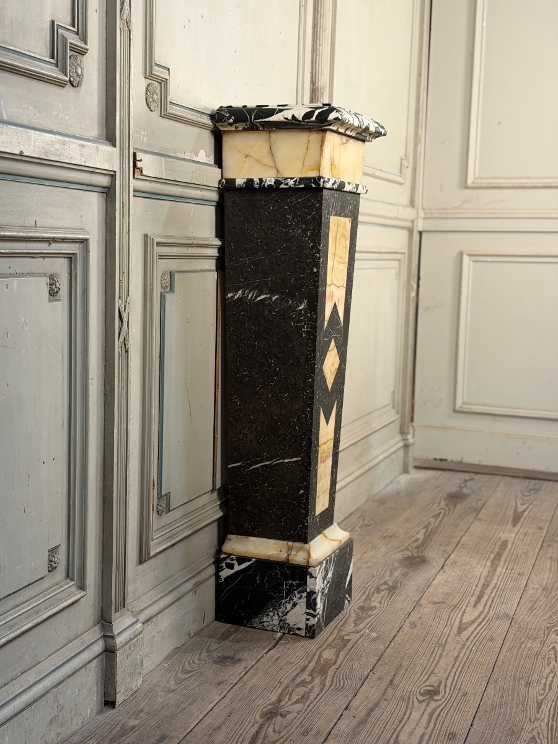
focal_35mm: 48
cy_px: 372
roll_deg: -0.6
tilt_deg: -6.7
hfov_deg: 30.3
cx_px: 279
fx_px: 1032
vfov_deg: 39.7
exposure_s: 1/50
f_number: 1.78
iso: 160
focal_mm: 6.76
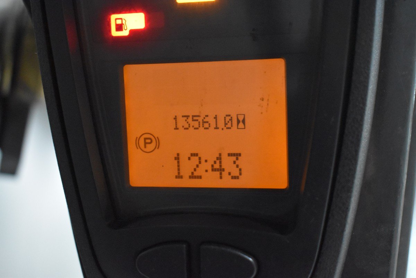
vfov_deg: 25.8
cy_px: 139
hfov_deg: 37.9
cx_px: 208
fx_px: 607
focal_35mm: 52
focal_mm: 35
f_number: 4.5
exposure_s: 1/60
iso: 6400
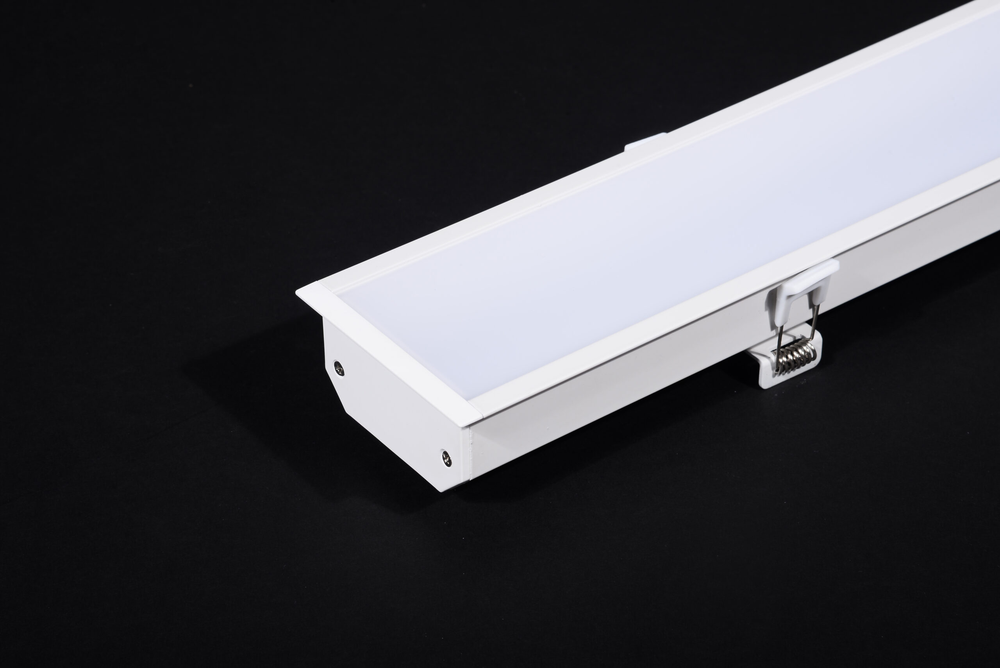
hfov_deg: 18.3
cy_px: 334
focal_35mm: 112
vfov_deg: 12.2
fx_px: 3112
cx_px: 500
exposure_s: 1/160
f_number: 16
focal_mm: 112
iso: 100
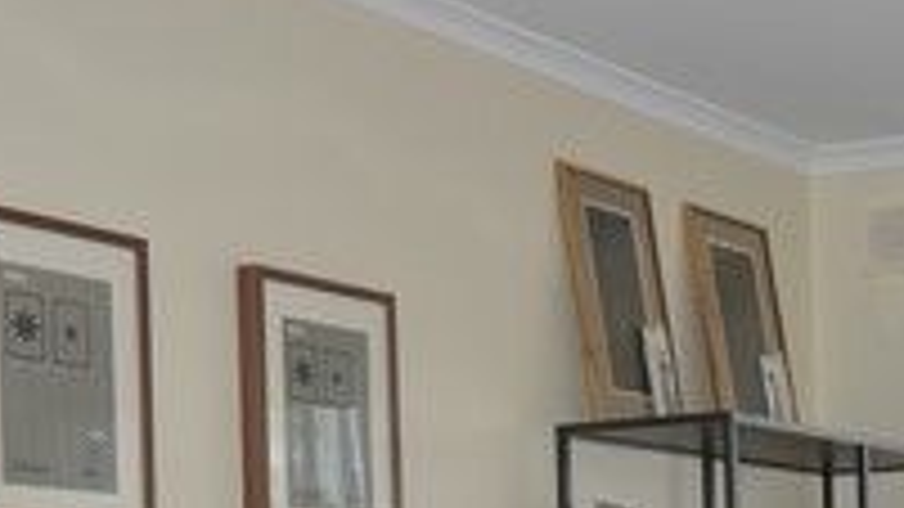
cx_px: 1084
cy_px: 715
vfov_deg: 11.7
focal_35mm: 100
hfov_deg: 20.0
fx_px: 2397
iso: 200
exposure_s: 1/80
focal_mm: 16
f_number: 4.5
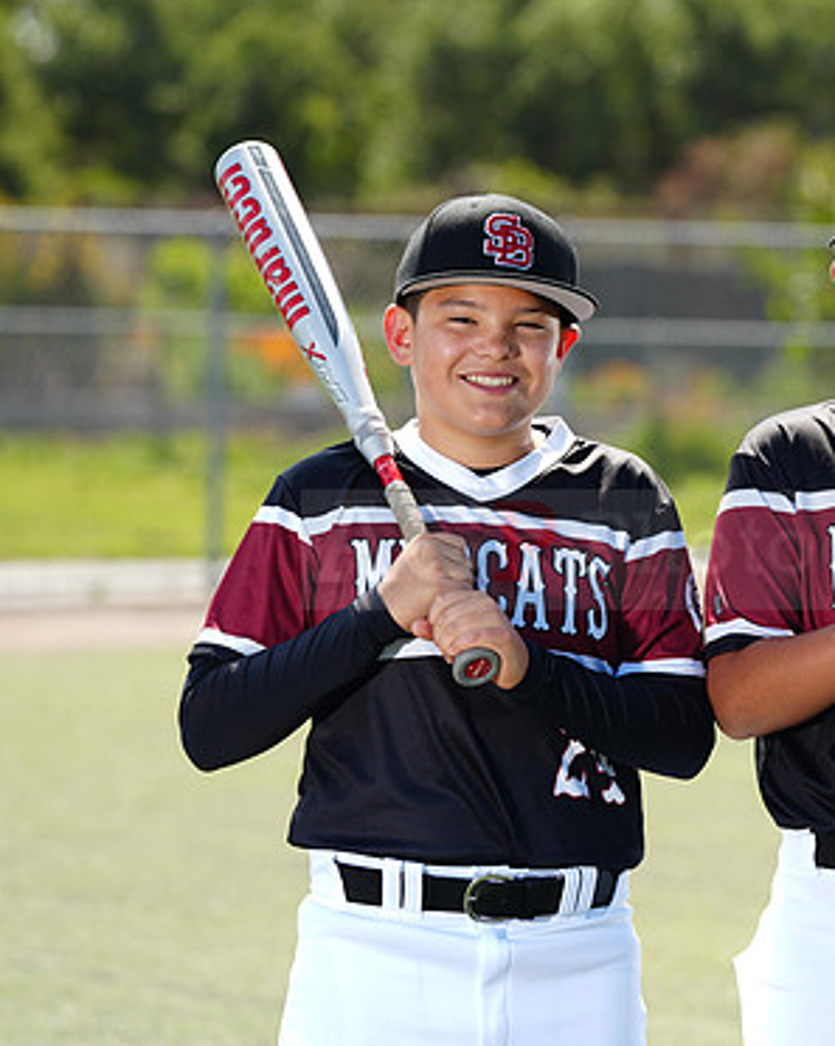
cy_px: 527
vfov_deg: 9.2
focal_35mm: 211
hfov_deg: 7.3
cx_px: 773
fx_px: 6526
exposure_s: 1/250
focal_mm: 144
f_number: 4.5
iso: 64
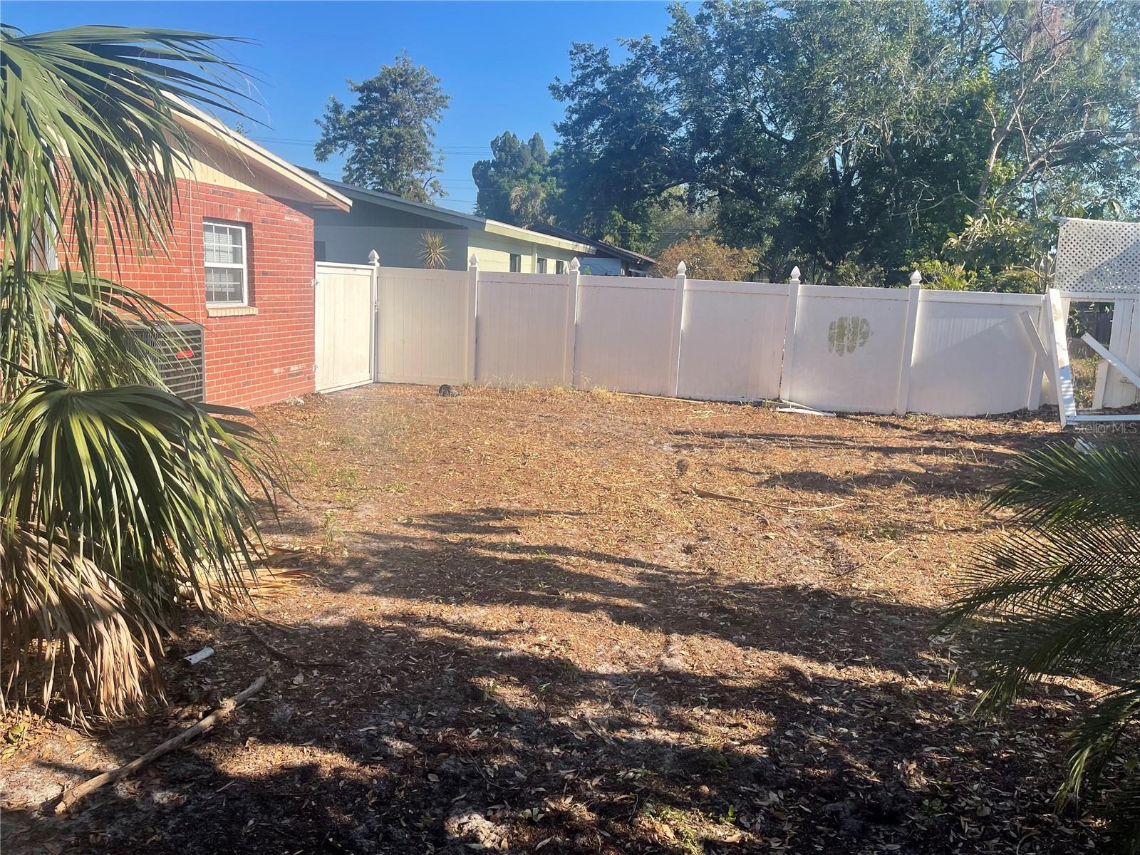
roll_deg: -2.7
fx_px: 823
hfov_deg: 69.4
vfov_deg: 54.9
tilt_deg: -9.6
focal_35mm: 25
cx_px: 570
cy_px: 428
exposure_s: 1/1821
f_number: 1.6
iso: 32
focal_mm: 5.1
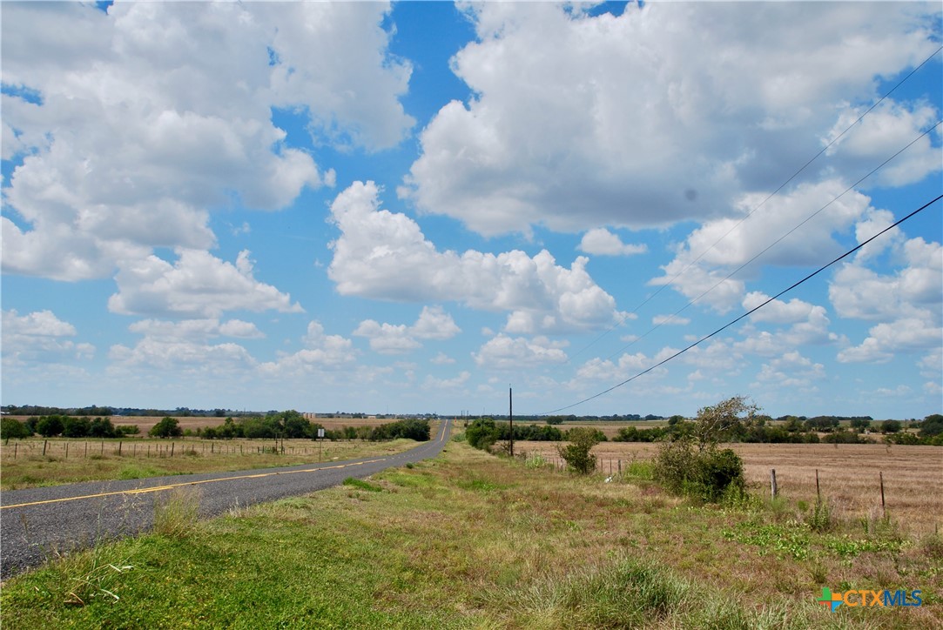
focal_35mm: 38
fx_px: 983
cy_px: 315
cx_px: 472
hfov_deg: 51.2
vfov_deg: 35.6
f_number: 9
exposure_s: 1/320
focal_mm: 25
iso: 100
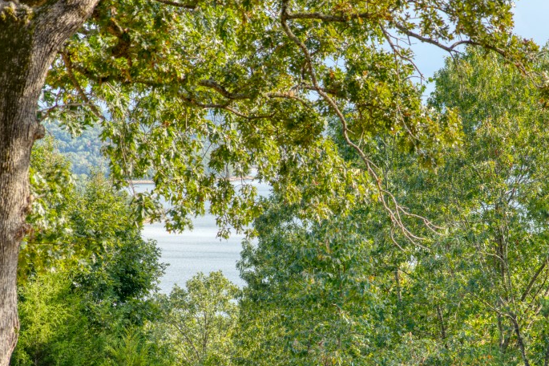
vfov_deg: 8.7
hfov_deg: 13.1
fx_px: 2393
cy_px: 244
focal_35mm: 157
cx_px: 350
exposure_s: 1/125
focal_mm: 105
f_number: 4
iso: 640
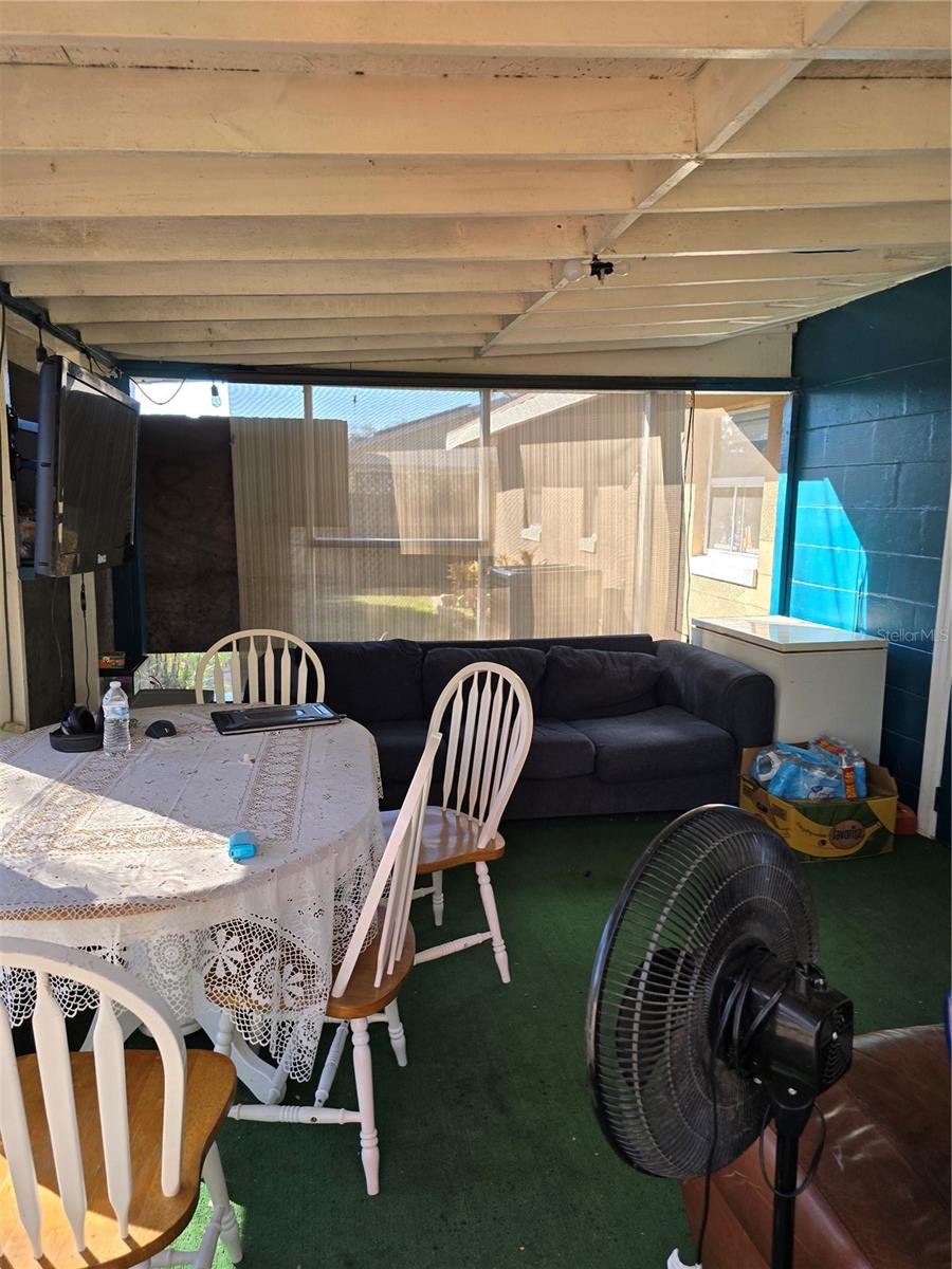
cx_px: 476
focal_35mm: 23
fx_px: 843
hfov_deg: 58.9
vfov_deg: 73.9
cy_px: 634
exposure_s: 1/180
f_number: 1.7
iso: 100
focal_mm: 6.3
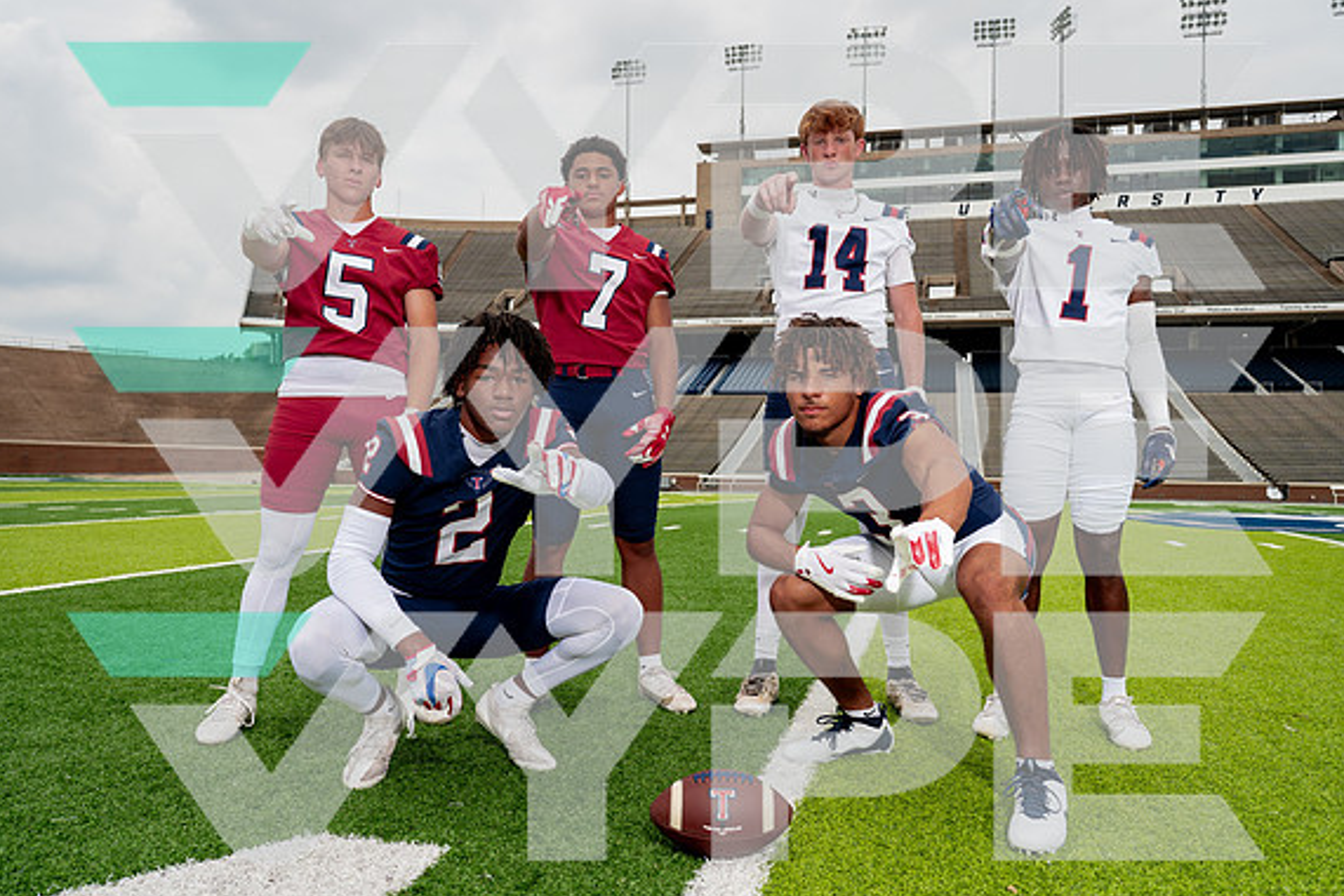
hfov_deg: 67.4
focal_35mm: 27
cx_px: 673
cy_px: 453
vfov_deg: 48.0
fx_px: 1008
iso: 100
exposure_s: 1/400
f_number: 5.6
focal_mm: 26
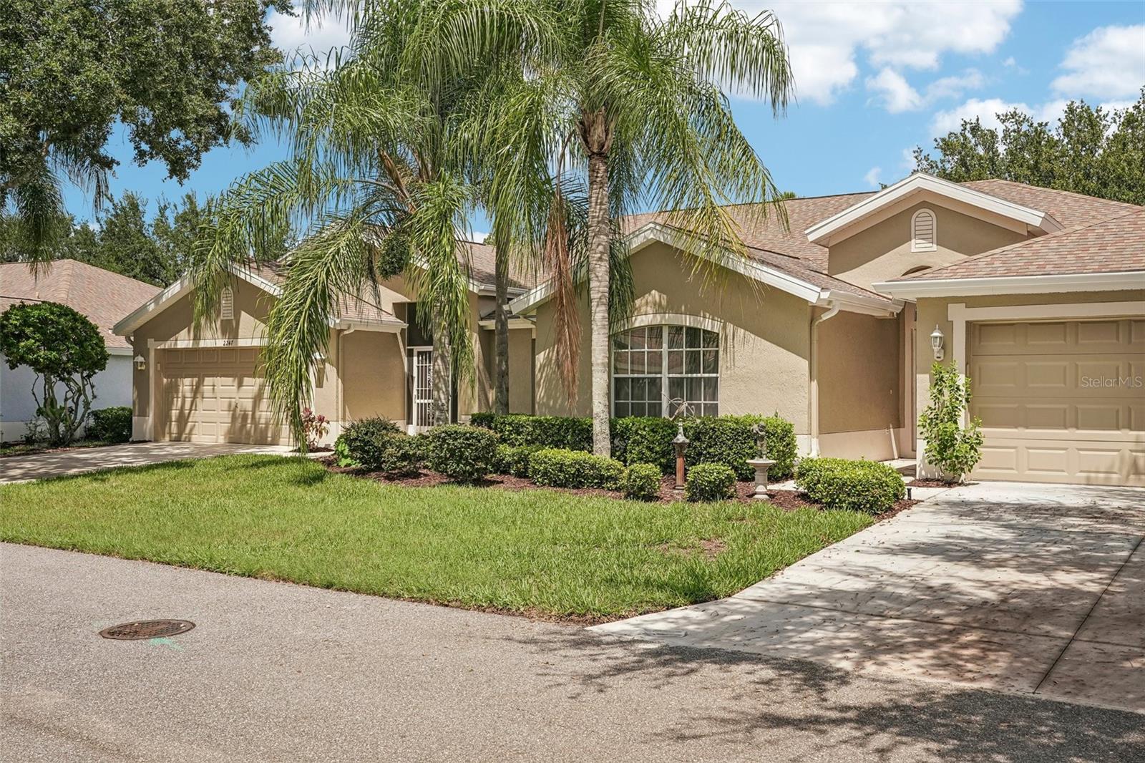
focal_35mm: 35
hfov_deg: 54.4
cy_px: 382
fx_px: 1113
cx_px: 572
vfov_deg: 37.8
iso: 400
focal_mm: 35
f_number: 8
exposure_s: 1/800
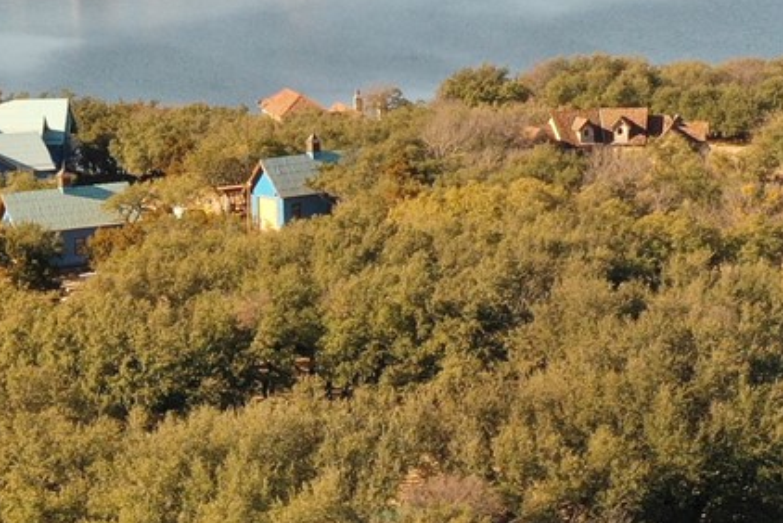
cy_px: 770
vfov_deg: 9.3
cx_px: 412
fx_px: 3134
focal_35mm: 144
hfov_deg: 14.2
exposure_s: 1/320
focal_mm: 10.26
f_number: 5.6
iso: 100
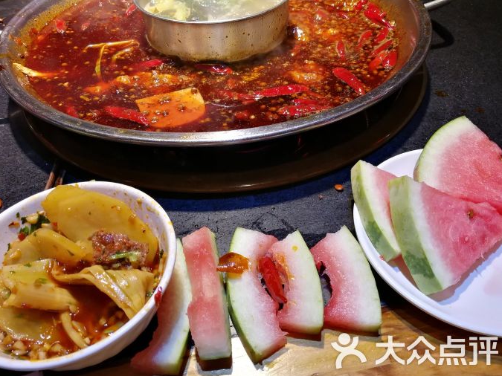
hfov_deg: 63.4
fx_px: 406
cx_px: 257
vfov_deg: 49.7
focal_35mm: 28
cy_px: 194
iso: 200
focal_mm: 3.95
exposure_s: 1/100
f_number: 2.2
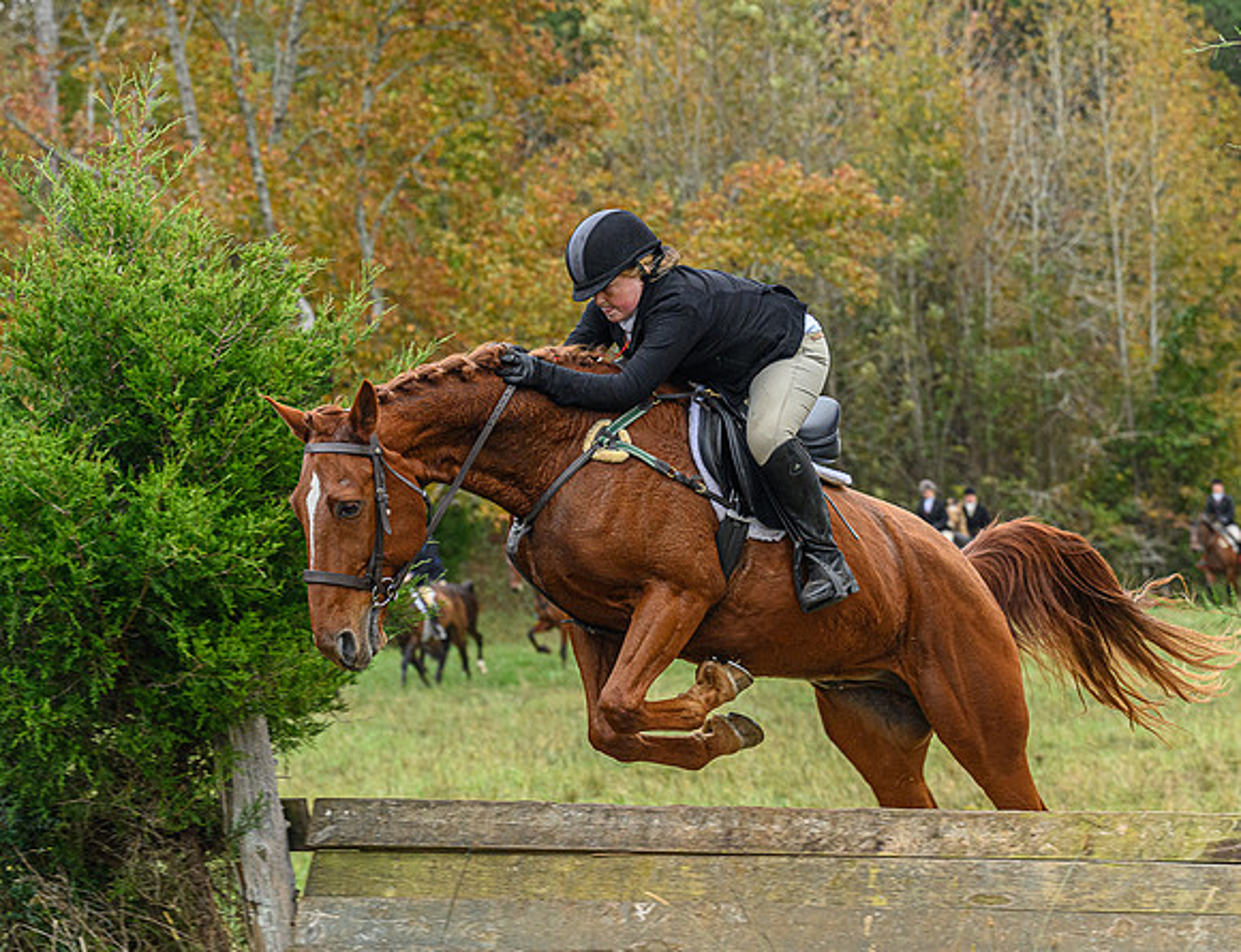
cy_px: 521
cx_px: 667
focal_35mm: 133
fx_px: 4804
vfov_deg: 11.3
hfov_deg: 14.7
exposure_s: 1/800
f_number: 3.5
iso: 1000
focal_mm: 82
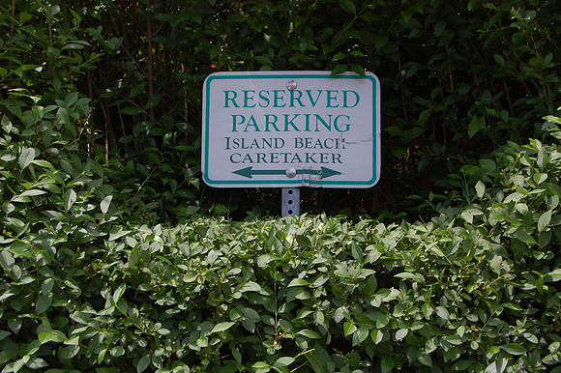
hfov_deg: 27.0
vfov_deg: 18.2
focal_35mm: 75
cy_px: 186
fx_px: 1168
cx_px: 280
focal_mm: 50
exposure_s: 1/250
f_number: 8
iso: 200
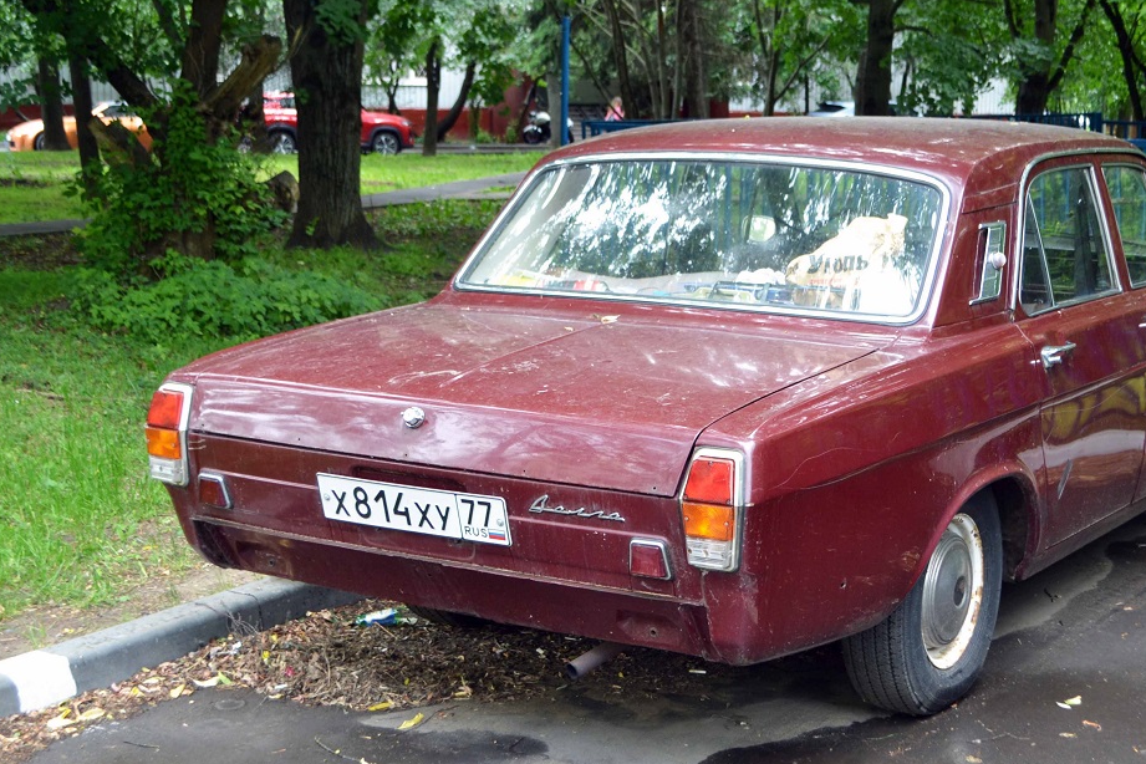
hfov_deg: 35.0
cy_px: 393
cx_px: 733
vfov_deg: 23.9
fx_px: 1803
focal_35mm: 57
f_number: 4.5
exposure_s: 1/80
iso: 400
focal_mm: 29
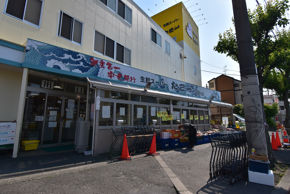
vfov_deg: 67.5
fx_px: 145
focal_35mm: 18
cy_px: 97
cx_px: 145
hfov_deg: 90.0
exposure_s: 1/500
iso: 250
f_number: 11
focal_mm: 12
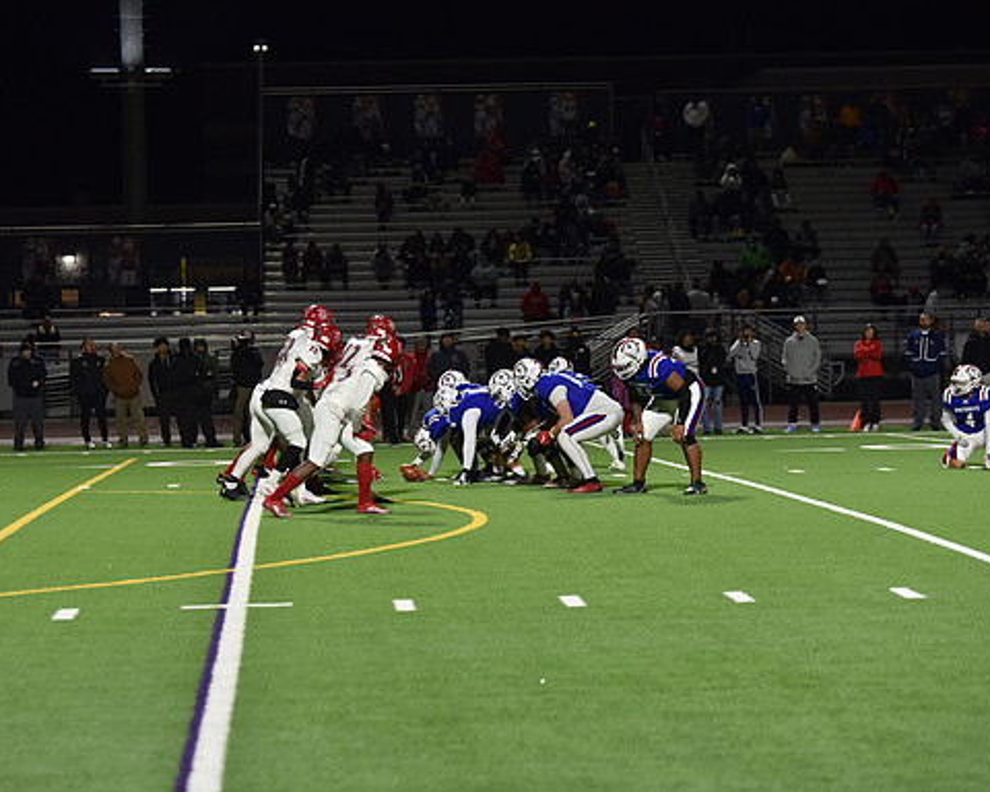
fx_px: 3487
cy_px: 395
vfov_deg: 13.0
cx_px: 462
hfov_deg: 16.2
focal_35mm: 119
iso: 2000
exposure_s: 1/500
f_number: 2.8
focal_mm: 105
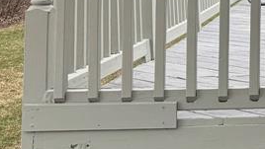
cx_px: 465
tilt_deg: +1.3
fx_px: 703
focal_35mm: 100
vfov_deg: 11.6
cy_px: -77
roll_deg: -1.8
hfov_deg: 17.6
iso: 80
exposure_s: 1/900
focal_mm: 6.76
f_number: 1.78
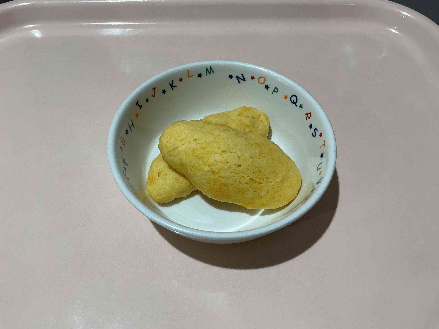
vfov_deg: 48.2
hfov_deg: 61.7
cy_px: 164
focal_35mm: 29
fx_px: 368
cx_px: 220
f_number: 1.8
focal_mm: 3
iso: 64
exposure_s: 1/120
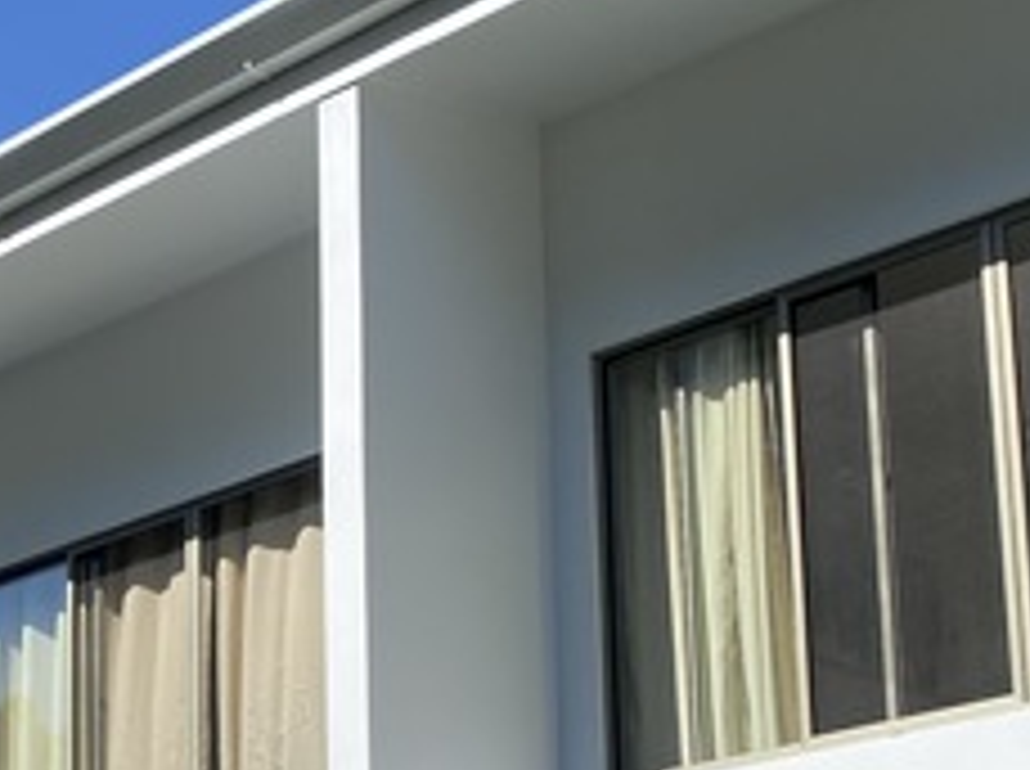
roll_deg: -0.3
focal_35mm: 91
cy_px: 932
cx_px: -112
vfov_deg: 15.6
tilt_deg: +10.7
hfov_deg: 20.5
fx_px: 2703
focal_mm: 4.25
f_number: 1.8
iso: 32
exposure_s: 1/2571
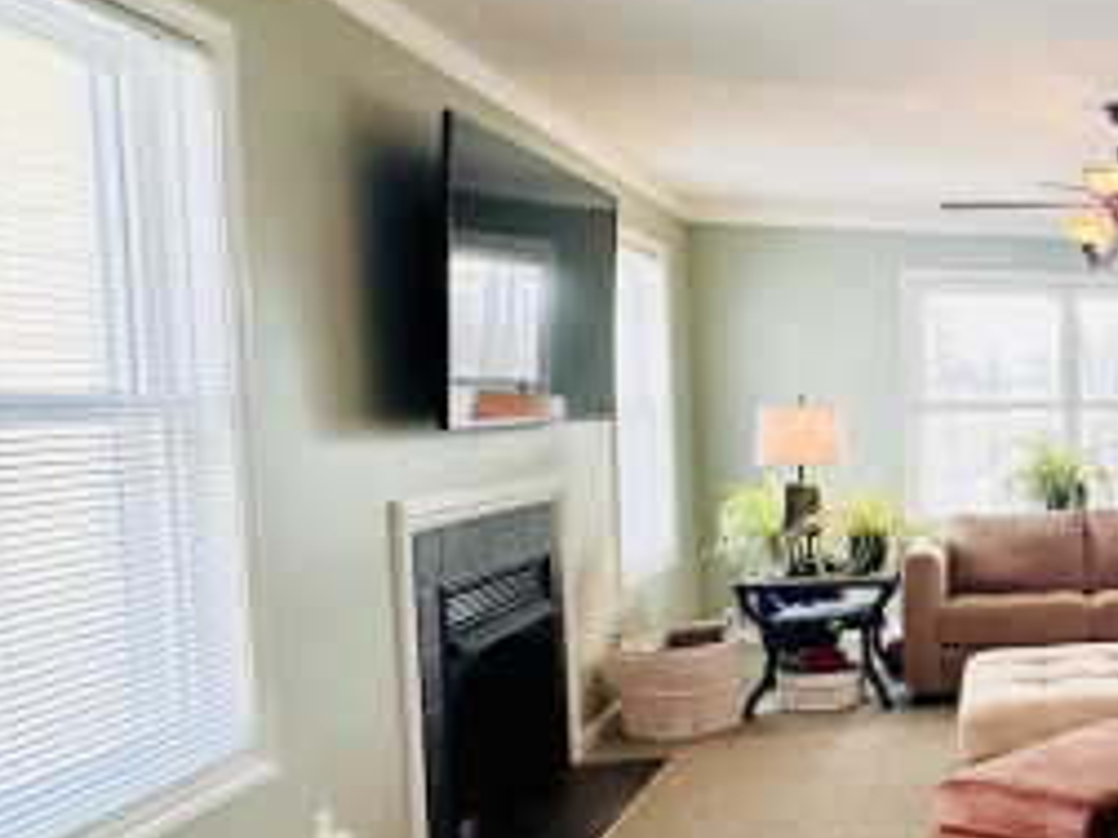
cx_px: 1391
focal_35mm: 37
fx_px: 1195
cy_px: 474
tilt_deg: -3.1
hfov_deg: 36.5
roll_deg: -0.2
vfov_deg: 38.6
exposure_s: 1/120
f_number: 2.2
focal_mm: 2.22
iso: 250
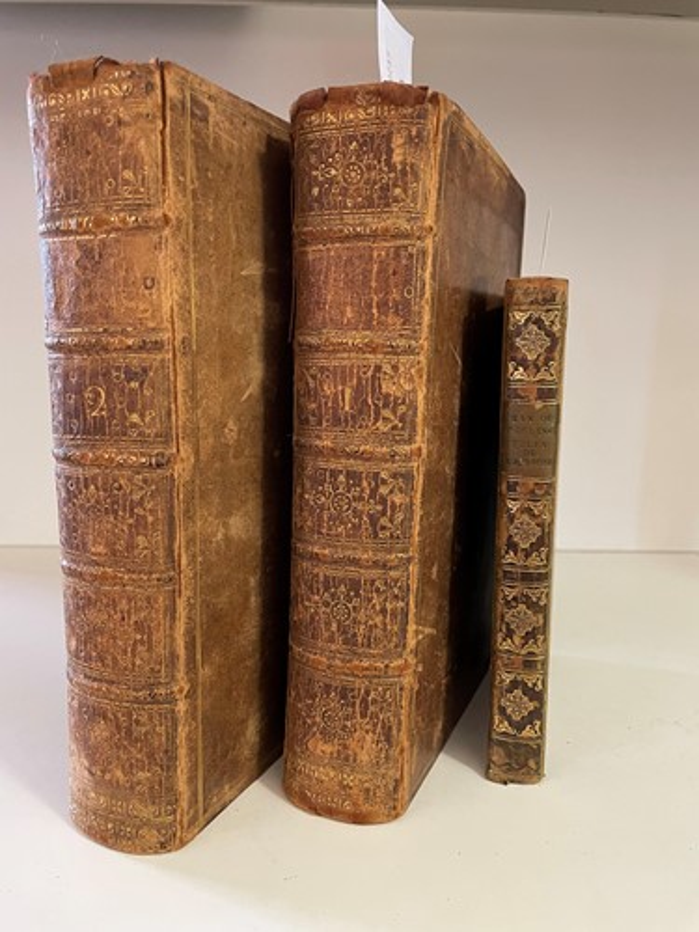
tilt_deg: -7.0
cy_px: 466
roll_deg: -0.4
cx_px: 350
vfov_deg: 67.3
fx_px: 700
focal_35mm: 26
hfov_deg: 53.1
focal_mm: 4.2
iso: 320
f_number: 1.6
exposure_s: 1/50
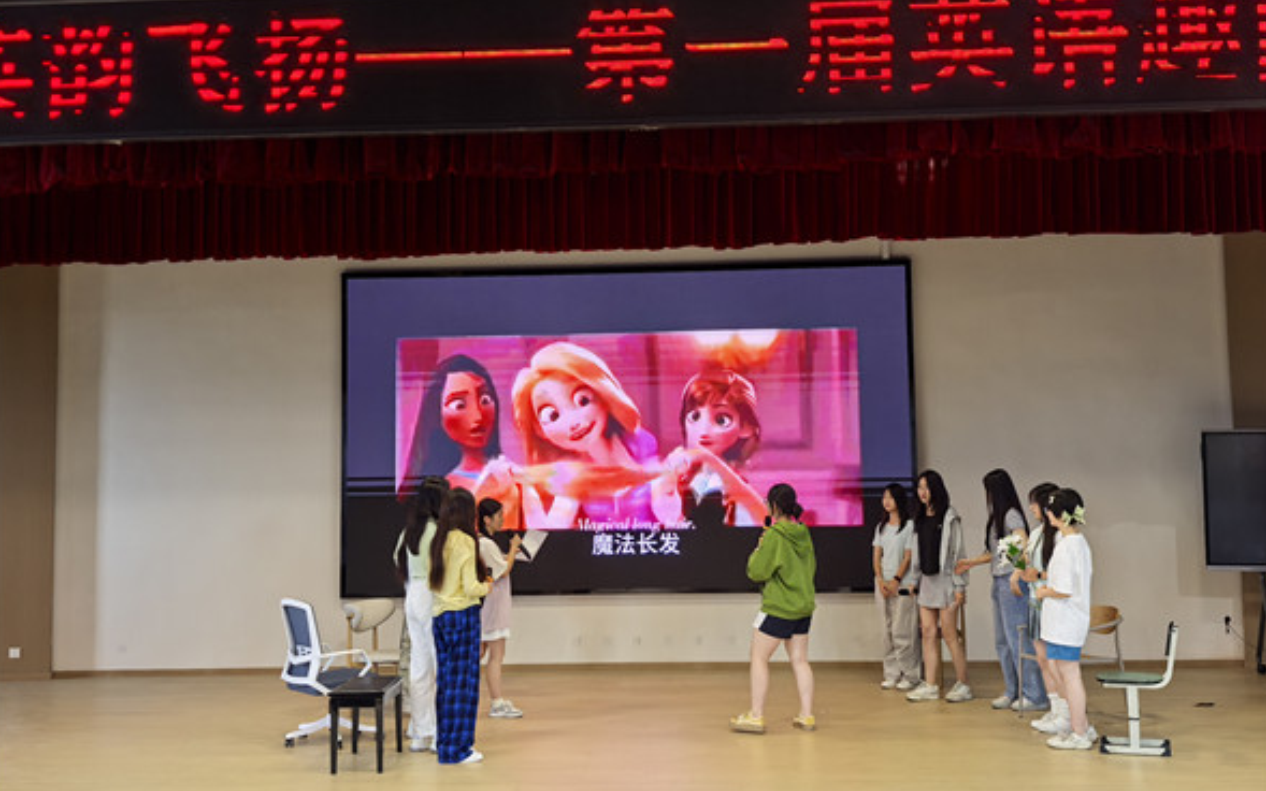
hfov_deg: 48.2
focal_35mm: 41
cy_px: 372
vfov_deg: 31.2
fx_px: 1414
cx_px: 634
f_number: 1.4
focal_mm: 6.98
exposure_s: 1/333
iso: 400
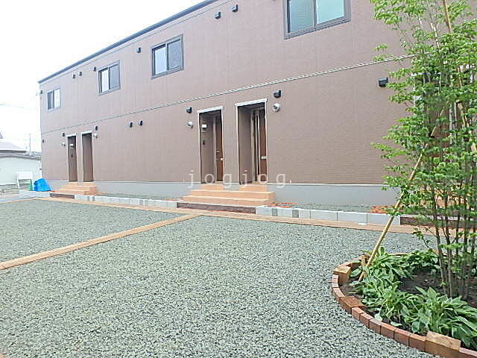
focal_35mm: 21
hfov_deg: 79.0
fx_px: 289
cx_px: 238
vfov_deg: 63.4
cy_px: 179
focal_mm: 3.7
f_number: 3.5
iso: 125
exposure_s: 1/400
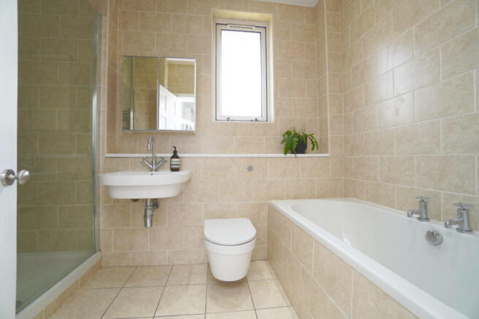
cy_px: 160
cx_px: 240
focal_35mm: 15
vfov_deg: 77.4
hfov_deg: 100.4
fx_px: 200
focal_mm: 10
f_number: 4
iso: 500
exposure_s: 1/160
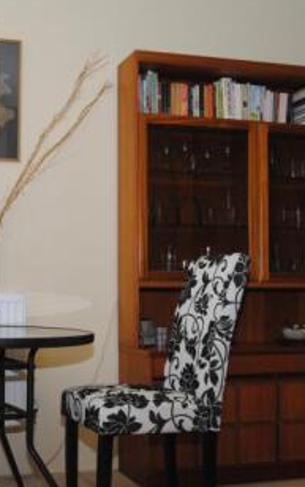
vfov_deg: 36.7
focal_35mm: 55
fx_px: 731
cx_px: 78
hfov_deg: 23.3
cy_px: 289
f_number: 7.1
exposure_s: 1/60
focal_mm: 17
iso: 800
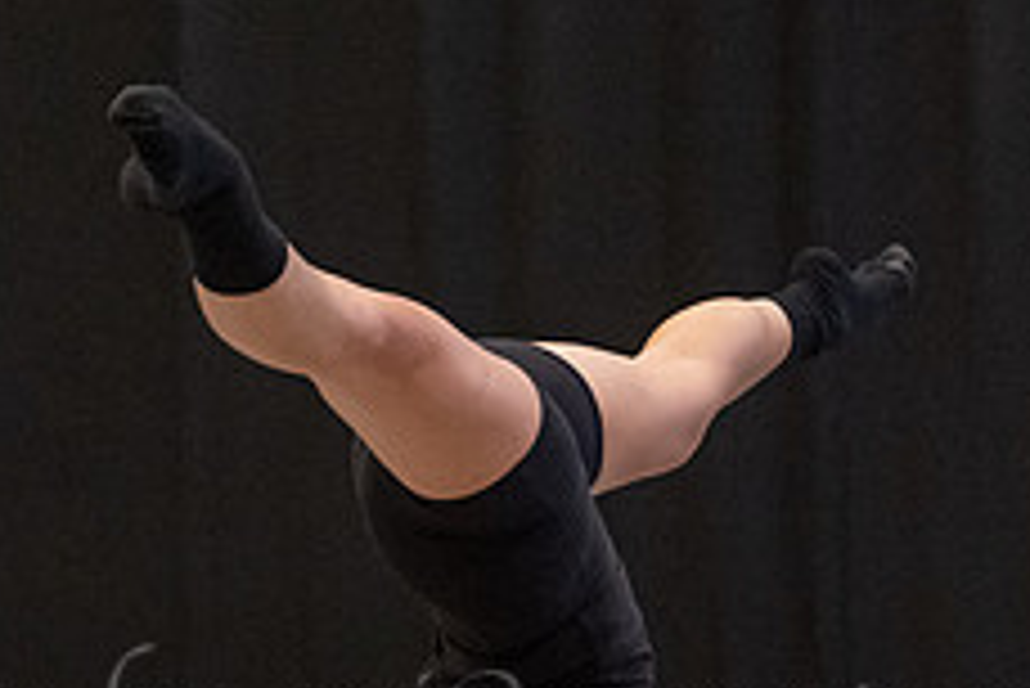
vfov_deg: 6.1
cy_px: 679
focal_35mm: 224
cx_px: 250
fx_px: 6413
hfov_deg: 9.2
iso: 6400
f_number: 3.5
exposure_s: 1/400
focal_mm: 75
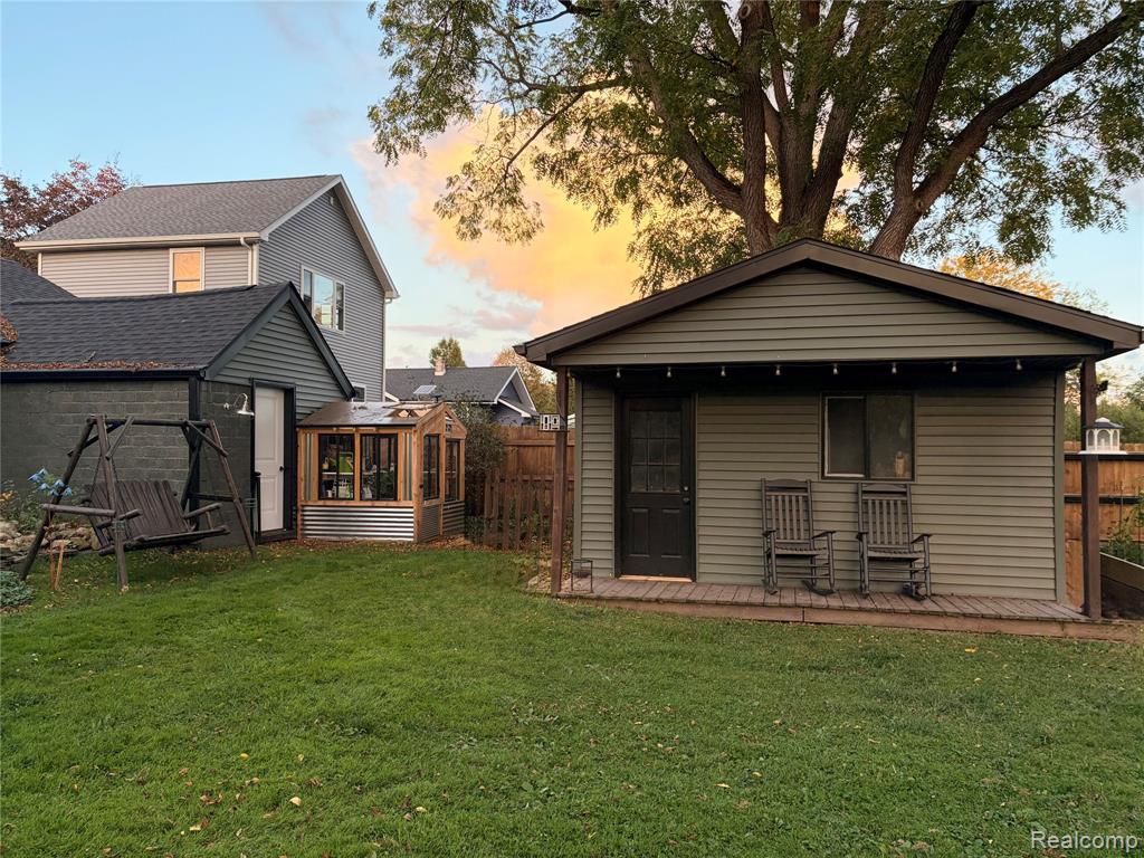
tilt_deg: +1.8
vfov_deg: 53.1
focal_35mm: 26
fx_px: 859
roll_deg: -0.2
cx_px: 572
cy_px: 429
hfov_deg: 67.3
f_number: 1.6
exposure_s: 1/210
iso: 125
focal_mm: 5.96
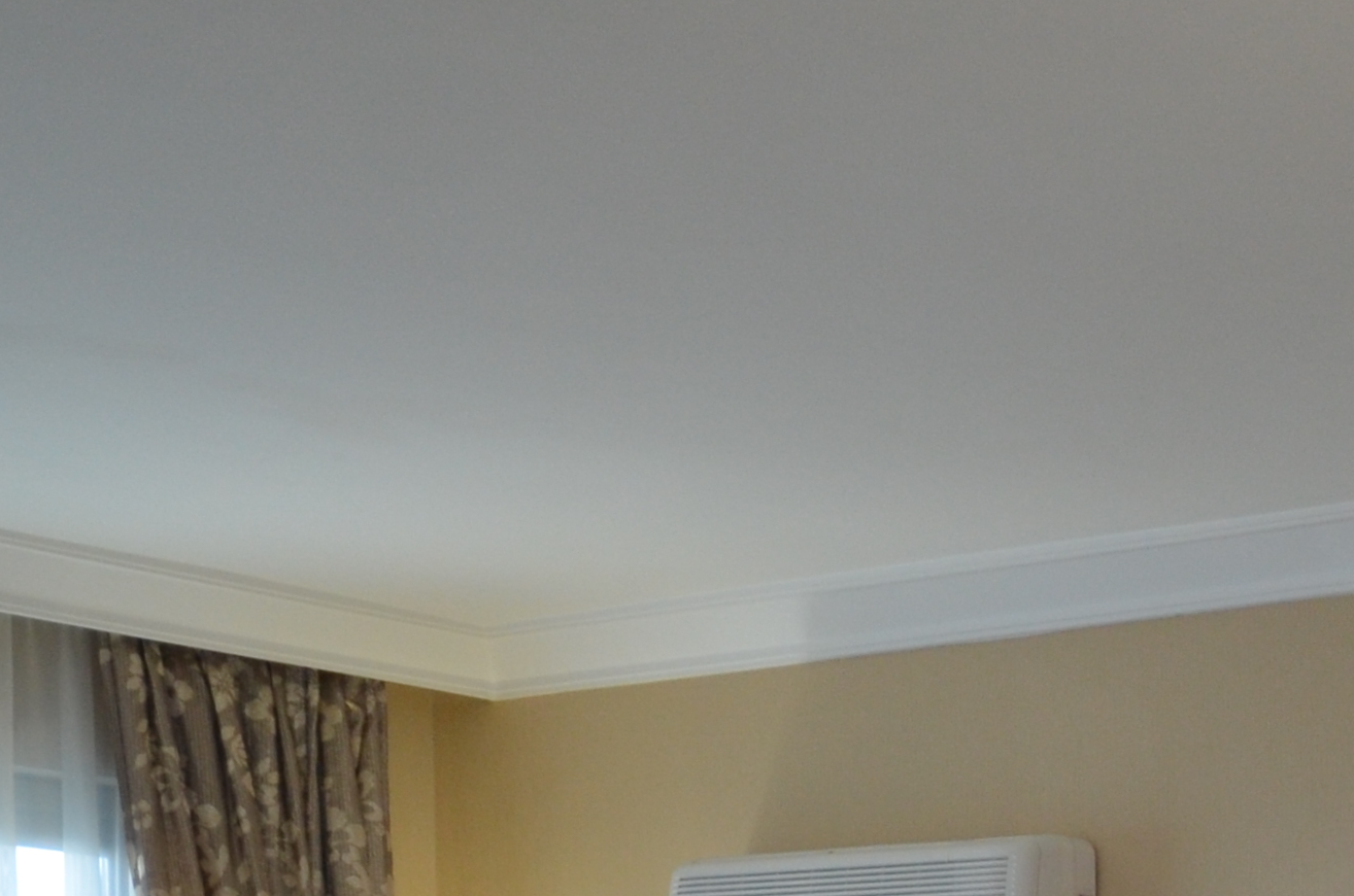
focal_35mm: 90
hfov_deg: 20.3
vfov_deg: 13.5
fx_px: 3378
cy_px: 1646
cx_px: 1853
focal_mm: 16
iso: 450
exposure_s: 1/60
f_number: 3.5
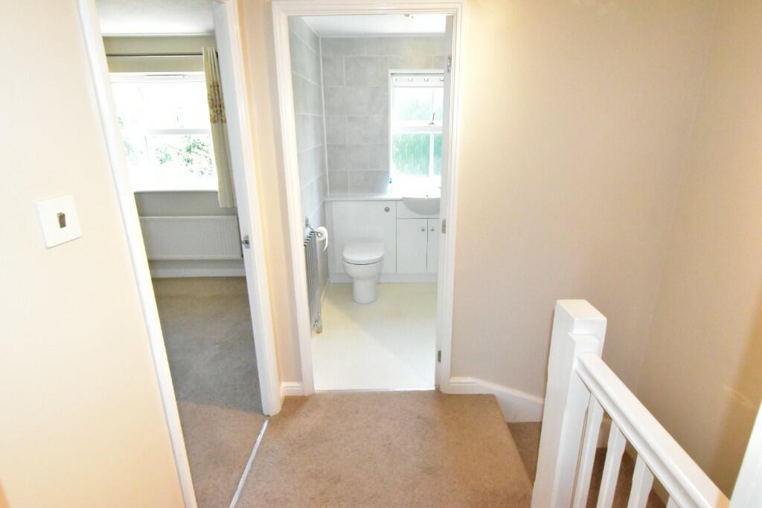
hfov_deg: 85.4
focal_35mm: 20
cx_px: 381
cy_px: 254
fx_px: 413
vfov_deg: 63.2
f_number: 13
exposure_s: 1/200
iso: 12800
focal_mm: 13
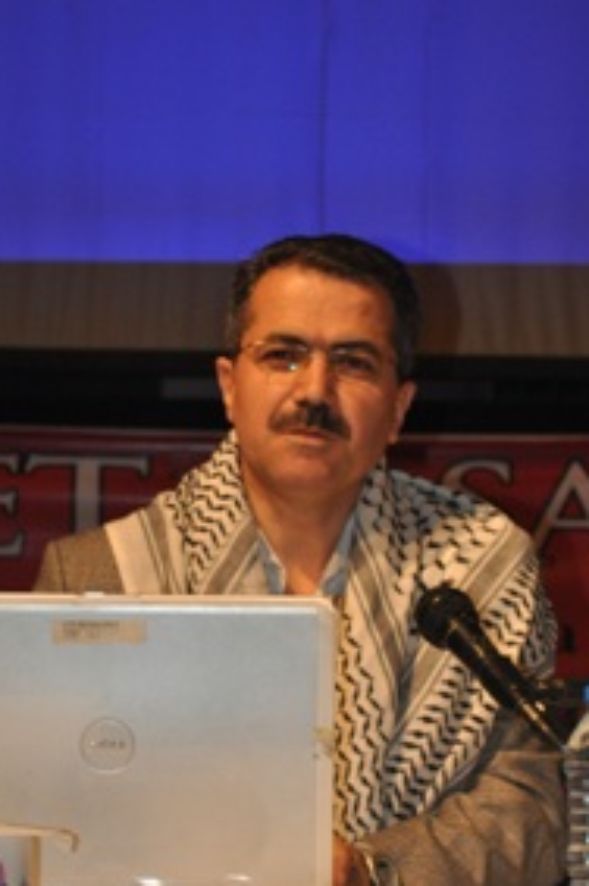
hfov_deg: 10.5
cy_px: 495
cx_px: 298
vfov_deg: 15.7
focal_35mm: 131
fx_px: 3218
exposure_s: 1/60
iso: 800
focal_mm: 55
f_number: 5.6
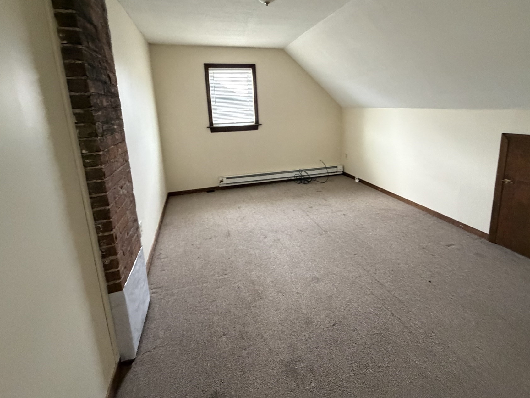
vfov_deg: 73.8
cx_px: 282
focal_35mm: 17
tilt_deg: -10.6
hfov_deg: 90.9
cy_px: 157
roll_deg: +2.0
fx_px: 260
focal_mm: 2.22
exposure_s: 1/60
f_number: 2.2
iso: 800
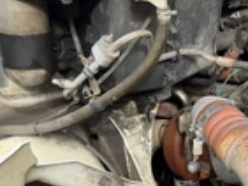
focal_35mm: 68
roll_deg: -4.4
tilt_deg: -26.6
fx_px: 488
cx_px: 308
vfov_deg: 21.5
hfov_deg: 25.3
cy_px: 137
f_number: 1.78
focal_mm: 6.76
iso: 80
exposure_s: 1/612
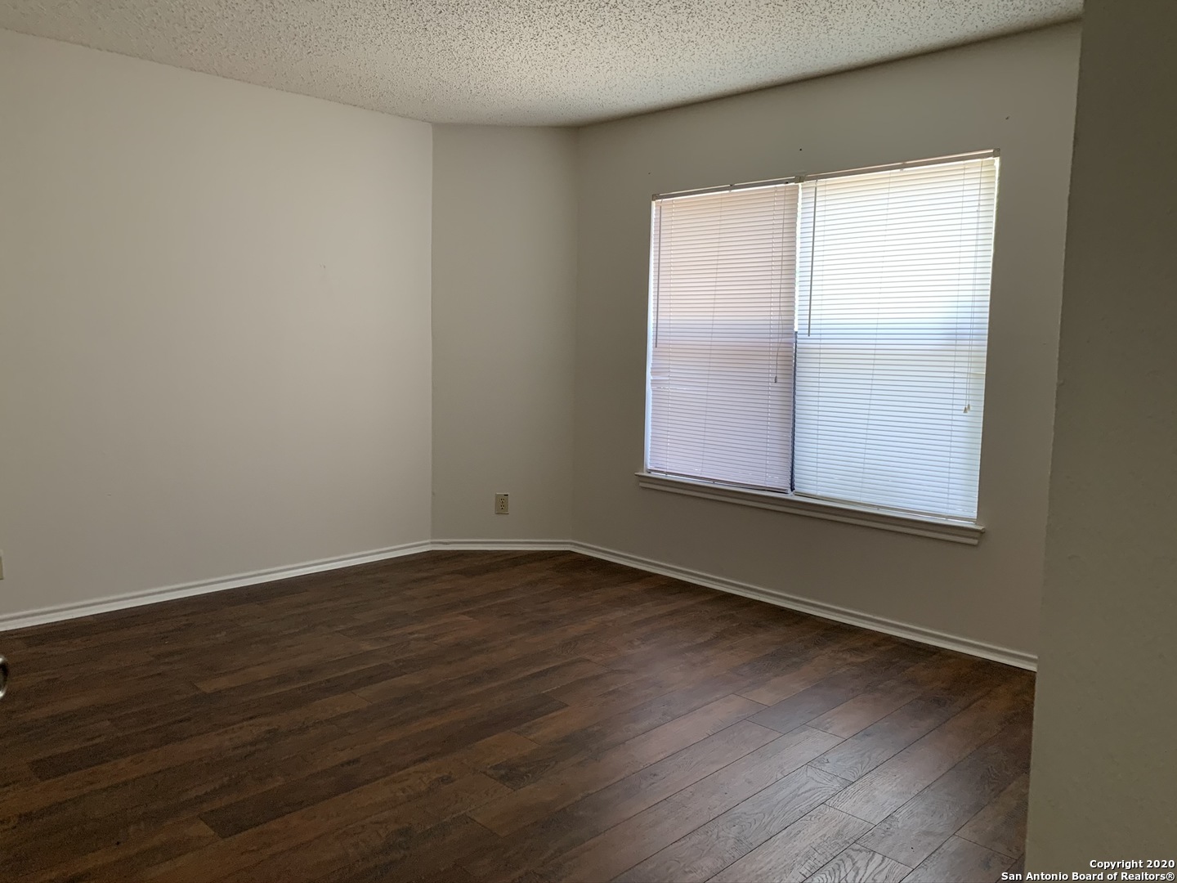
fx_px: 884
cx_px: 588
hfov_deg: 67.3
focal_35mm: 26
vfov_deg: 53.1
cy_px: 442
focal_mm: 4.25
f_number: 1.8
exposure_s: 1/60
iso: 100
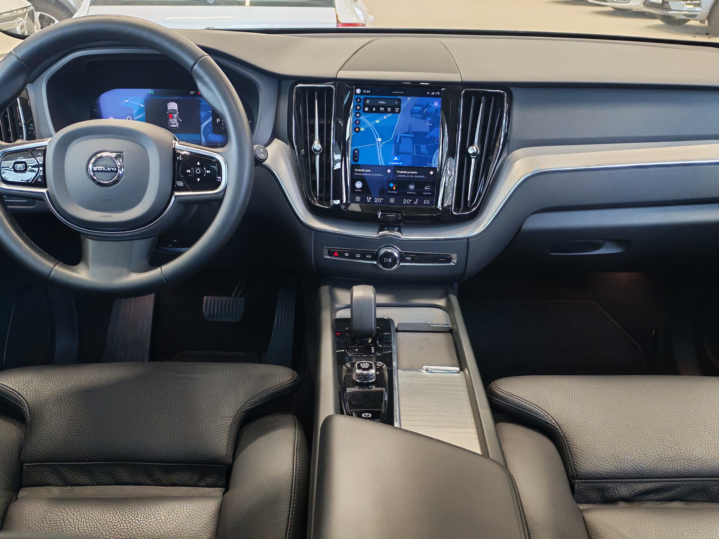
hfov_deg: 55.4
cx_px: 360
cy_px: 270
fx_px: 685
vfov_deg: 42.9
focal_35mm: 33
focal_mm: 6.12
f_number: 1.9
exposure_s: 1/100
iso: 981
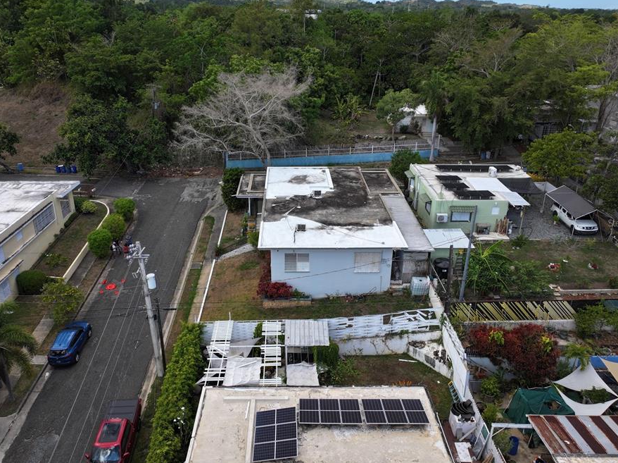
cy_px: 223
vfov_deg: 49.7
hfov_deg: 63.4
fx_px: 499
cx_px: 290
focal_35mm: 28
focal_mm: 12.29
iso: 110
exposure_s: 1/15
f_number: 2.8
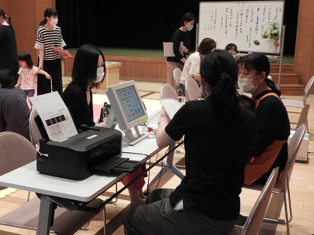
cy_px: 118
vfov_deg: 29.1
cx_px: 157
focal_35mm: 50
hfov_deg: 38.2
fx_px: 454
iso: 400
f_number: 4
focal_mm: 9
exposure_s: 1/30
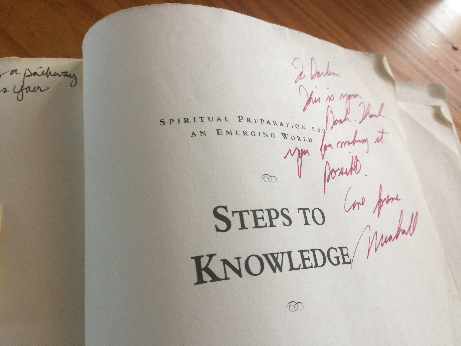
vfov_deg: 48.2
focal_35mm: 29
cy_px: 173
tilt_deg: -63.1
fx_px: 386
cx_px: 230
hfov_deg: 61.7
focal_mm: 4.15
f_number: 2.2
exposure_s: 1/15
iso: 50
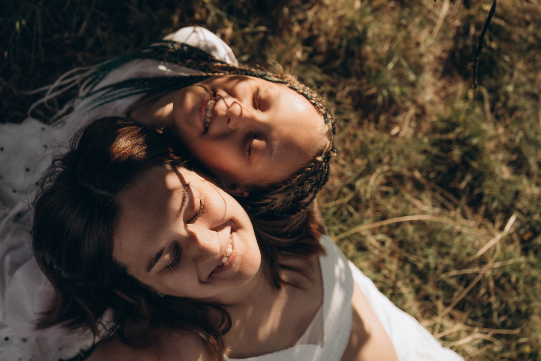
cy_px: 180
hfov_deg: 43.6
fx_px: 676
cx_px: 270
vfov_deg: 29.9
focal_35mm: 45
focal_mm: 45
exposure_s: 1/800
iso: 320
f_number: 4.5
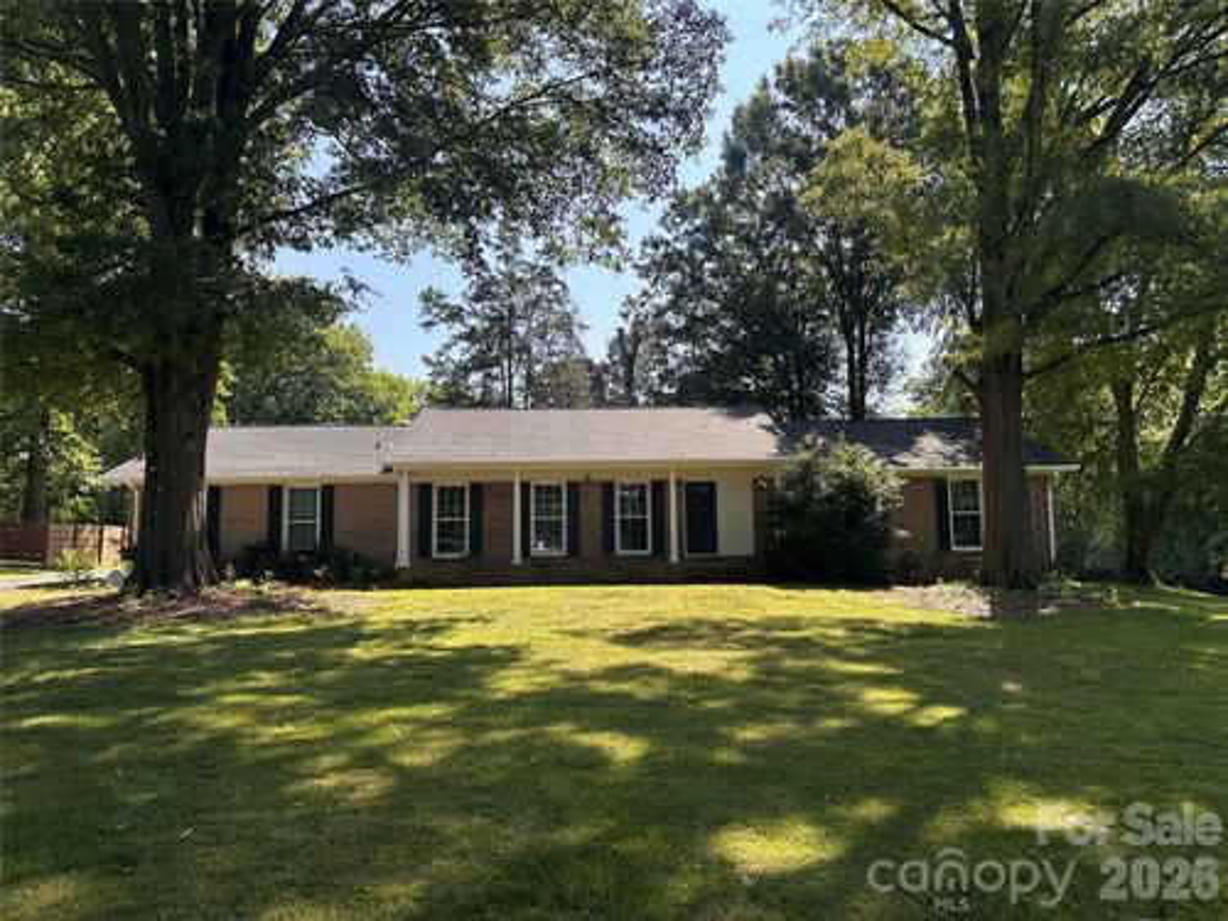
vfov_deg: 56.8
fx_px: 851
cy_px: 460
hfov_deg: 71.6
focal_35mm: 24
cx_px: 614
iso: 80
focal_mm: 6.86
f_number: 1.78
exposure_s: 1/2591
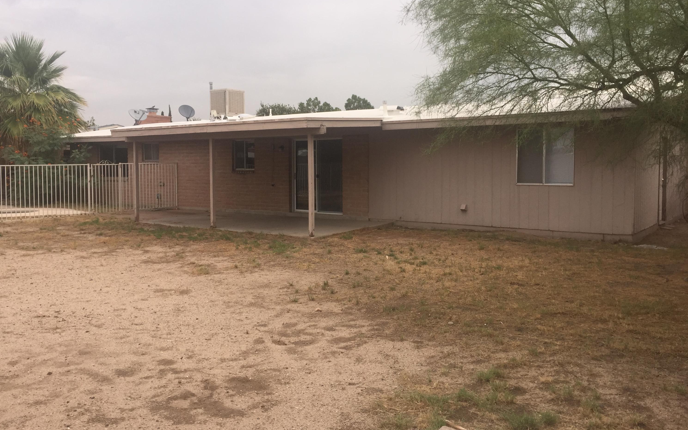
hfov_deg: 61.2
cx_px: 347
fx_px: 581
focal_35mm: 31
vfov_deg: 40.6
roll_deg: -0.8
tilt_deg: -3.6
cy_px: 199
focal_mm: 4.15
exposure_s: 1/1412
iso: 32
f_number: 2.2
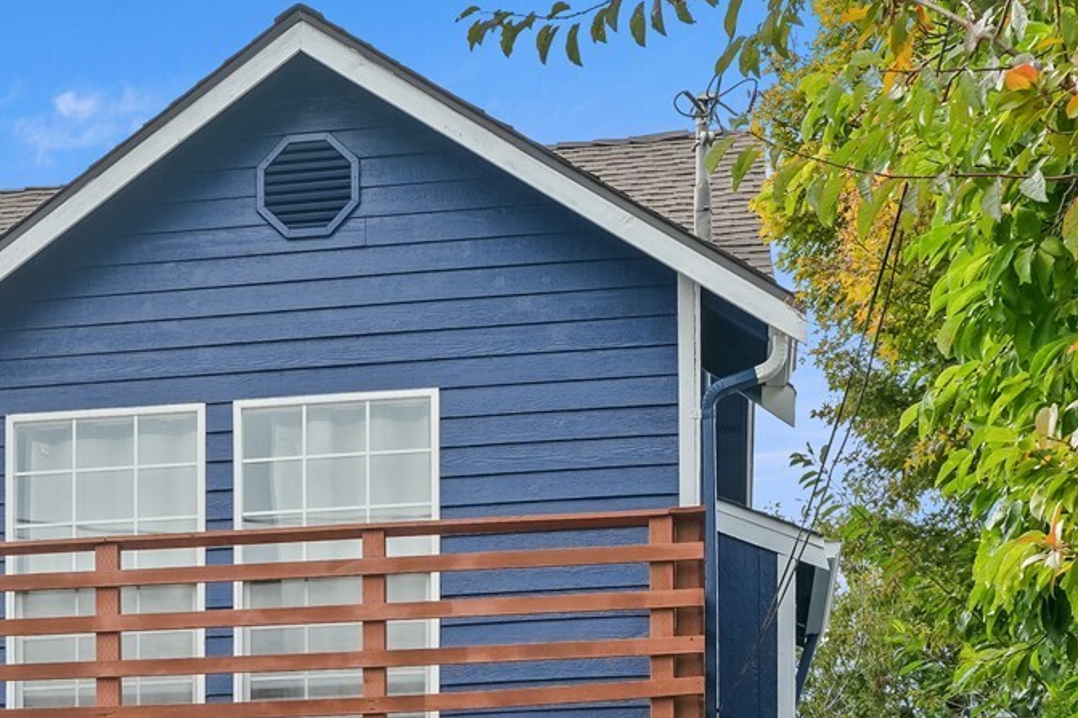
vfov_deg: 15.7
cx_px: 214
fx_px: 2574
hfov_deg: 23.3
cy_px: 661
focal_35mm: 86
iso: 400
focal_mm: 34
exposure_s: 1/250
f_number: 8
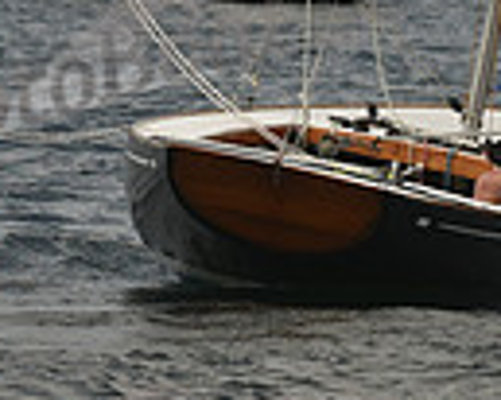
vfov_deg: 1.5
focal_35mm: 1012
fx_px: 14994
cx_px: 602
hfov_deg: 1.9
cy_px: -188
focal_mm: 240
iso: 400
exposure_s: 1/640
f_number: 11
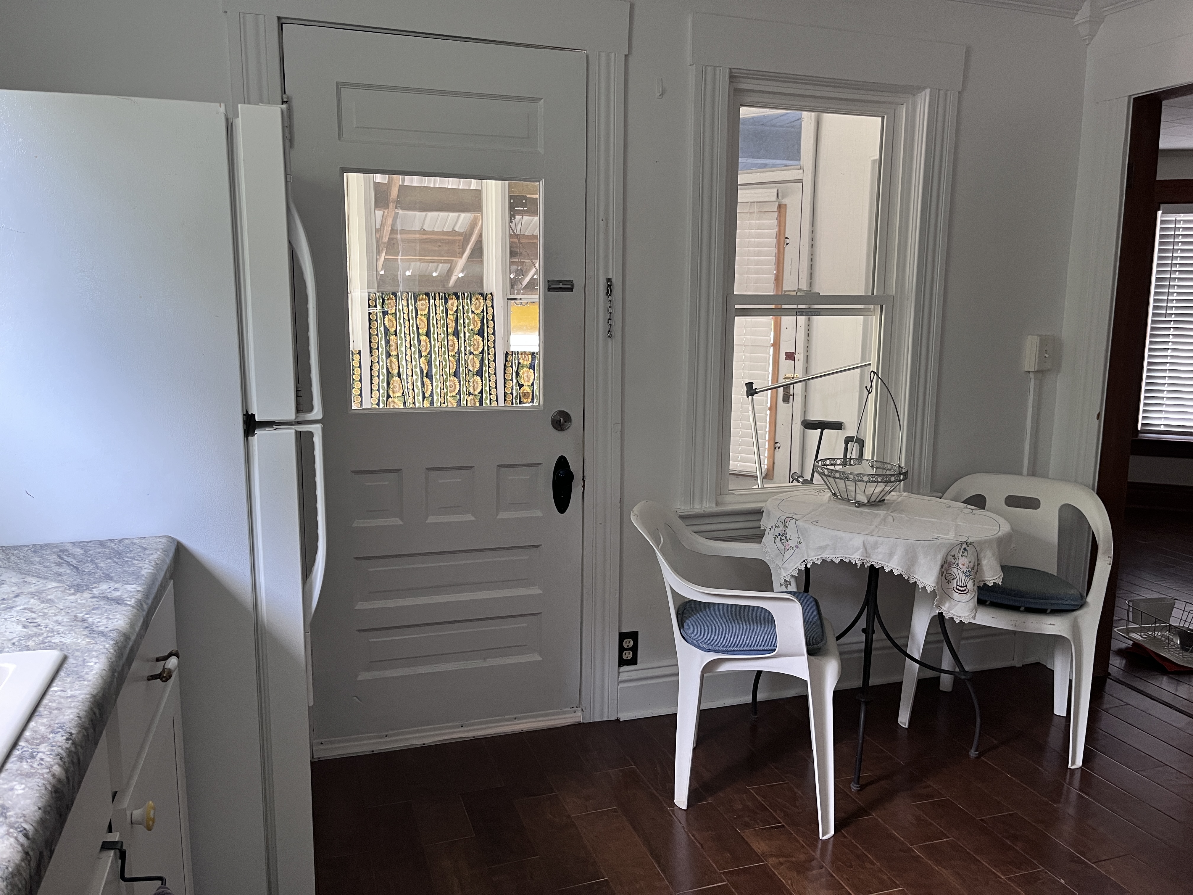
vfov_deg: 53.1
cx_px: 596
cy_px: 448
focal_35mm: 26
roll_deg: -0.7
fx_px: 896
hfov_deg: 67.3
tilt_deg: -9.0
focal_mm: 5.1
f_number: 1.6
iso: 160
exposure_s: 1/60
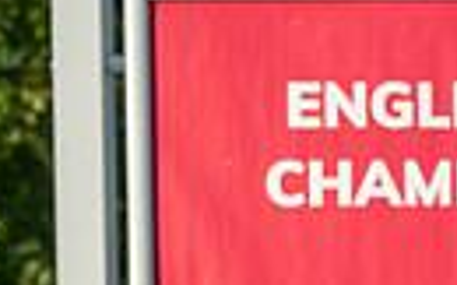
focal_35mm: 197
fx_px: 2451
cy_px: 647
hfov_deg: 9.9
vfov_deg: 6.4
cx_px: 886
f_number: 5
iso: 500
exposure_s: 1/2500
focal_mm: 39
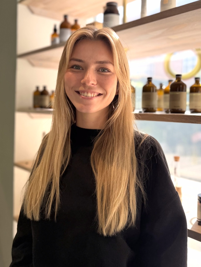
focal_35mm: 24
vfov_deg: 71.6
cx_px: 100
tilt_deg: -0.9
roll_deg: -1.9
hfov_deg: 56.8
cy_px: 134
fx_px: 186
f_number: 1.78
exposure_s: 1/909
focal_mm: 6.76
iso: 100
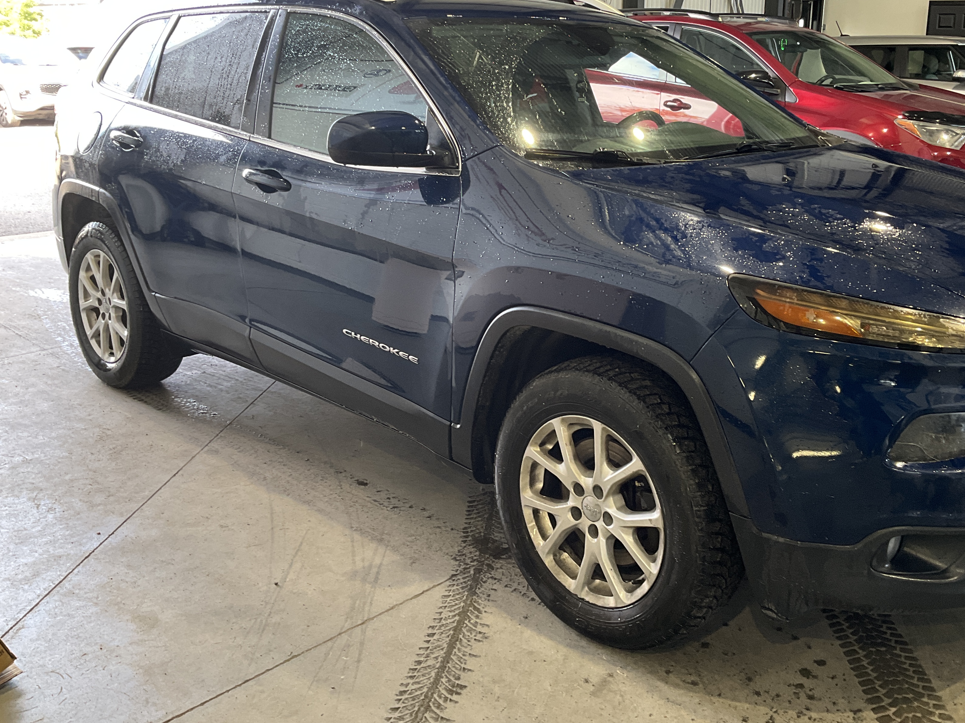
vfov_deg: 38.5
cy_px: 291
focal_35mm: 37
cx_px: 600
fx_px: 1031
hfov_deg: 49.7
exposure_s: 1/60
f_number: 1.8
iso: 64
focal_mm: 3
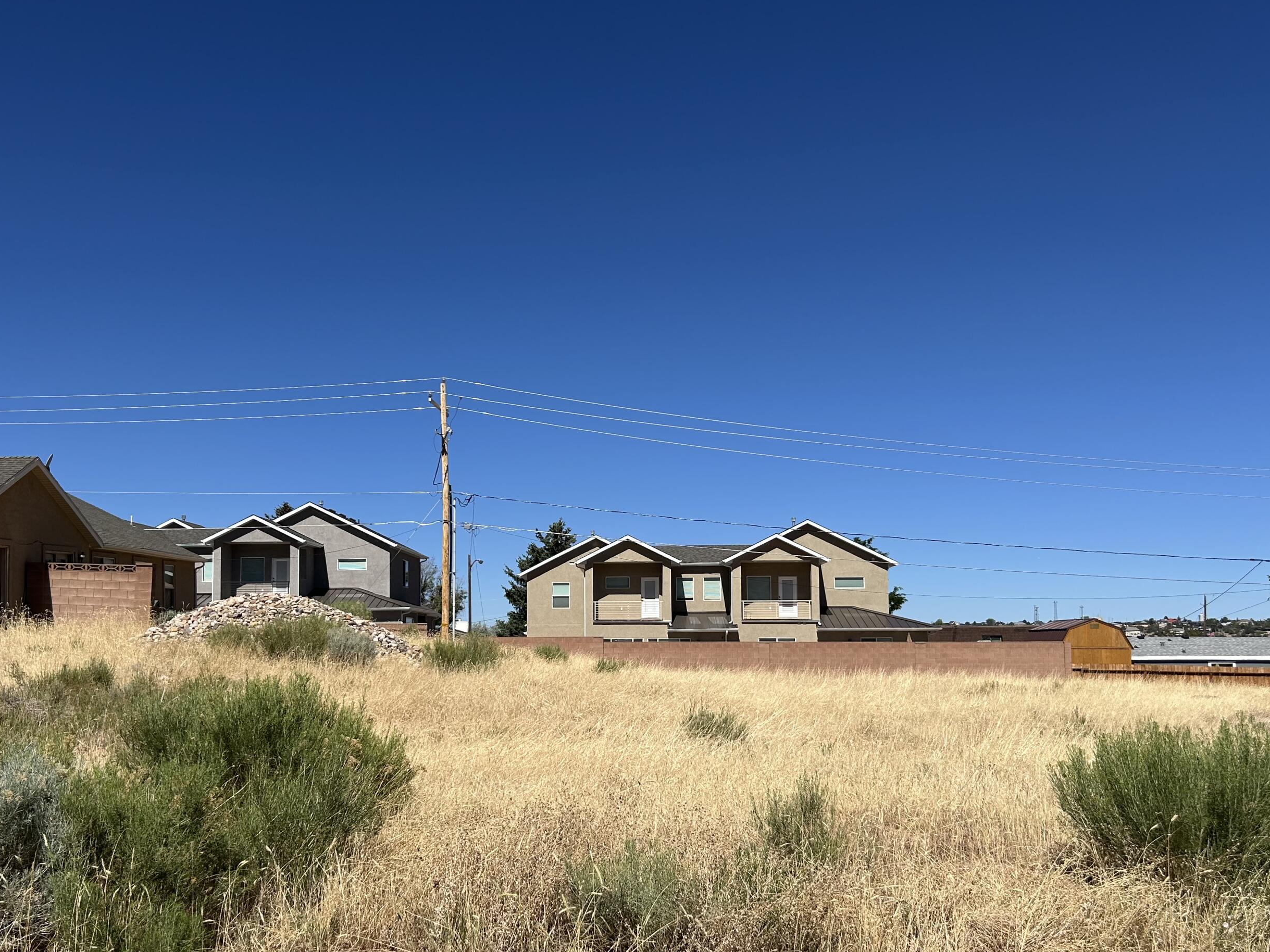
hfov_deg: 56.8
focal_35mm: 32
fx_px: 1174
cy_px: 573
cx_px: 588
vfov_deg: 43.9
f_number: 1.5
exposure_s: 1/7463
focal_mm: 5.7
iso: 50
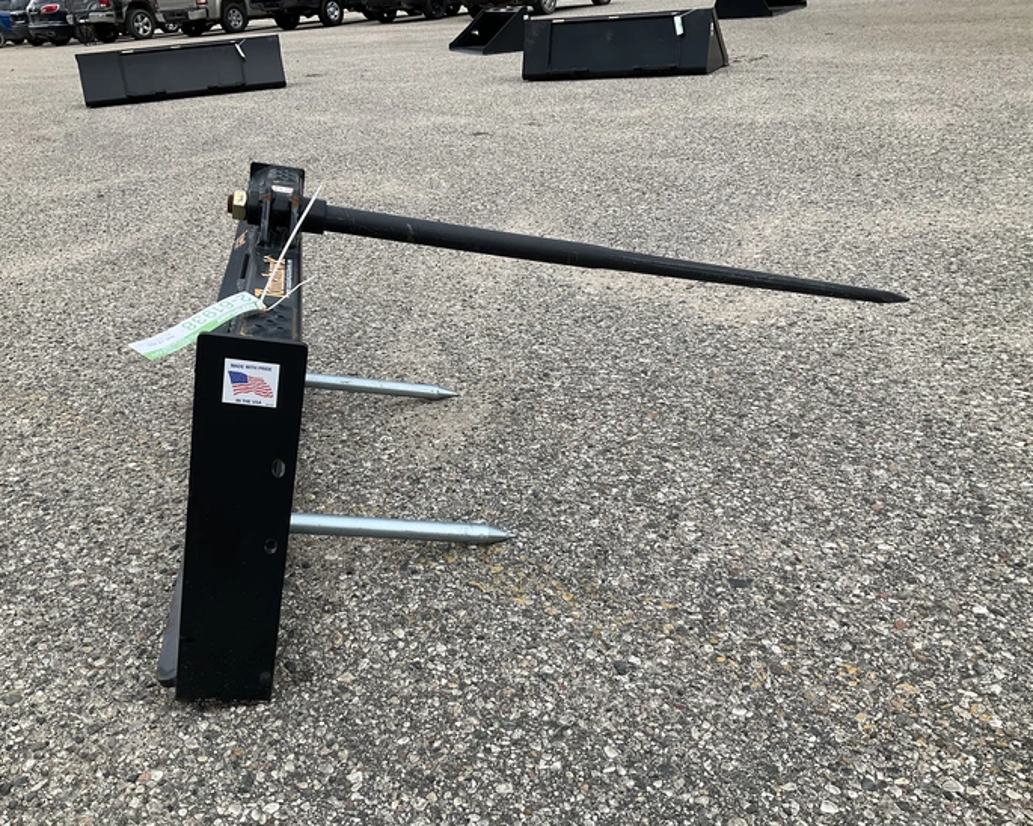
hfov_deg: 57.2
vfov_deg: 47.1
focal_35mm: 31
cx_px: 505
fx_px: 948
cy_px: 414
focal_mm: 3
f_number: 1.8
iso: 25
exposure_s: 1/912
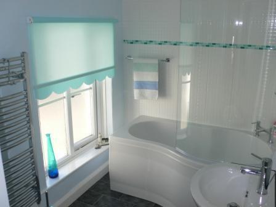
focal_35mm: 34
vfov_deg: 41.8
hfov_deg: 54.0
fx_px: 271
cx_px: 138
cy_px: 104
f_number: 2.8
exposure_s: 1/100
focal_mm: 6.3
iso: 80
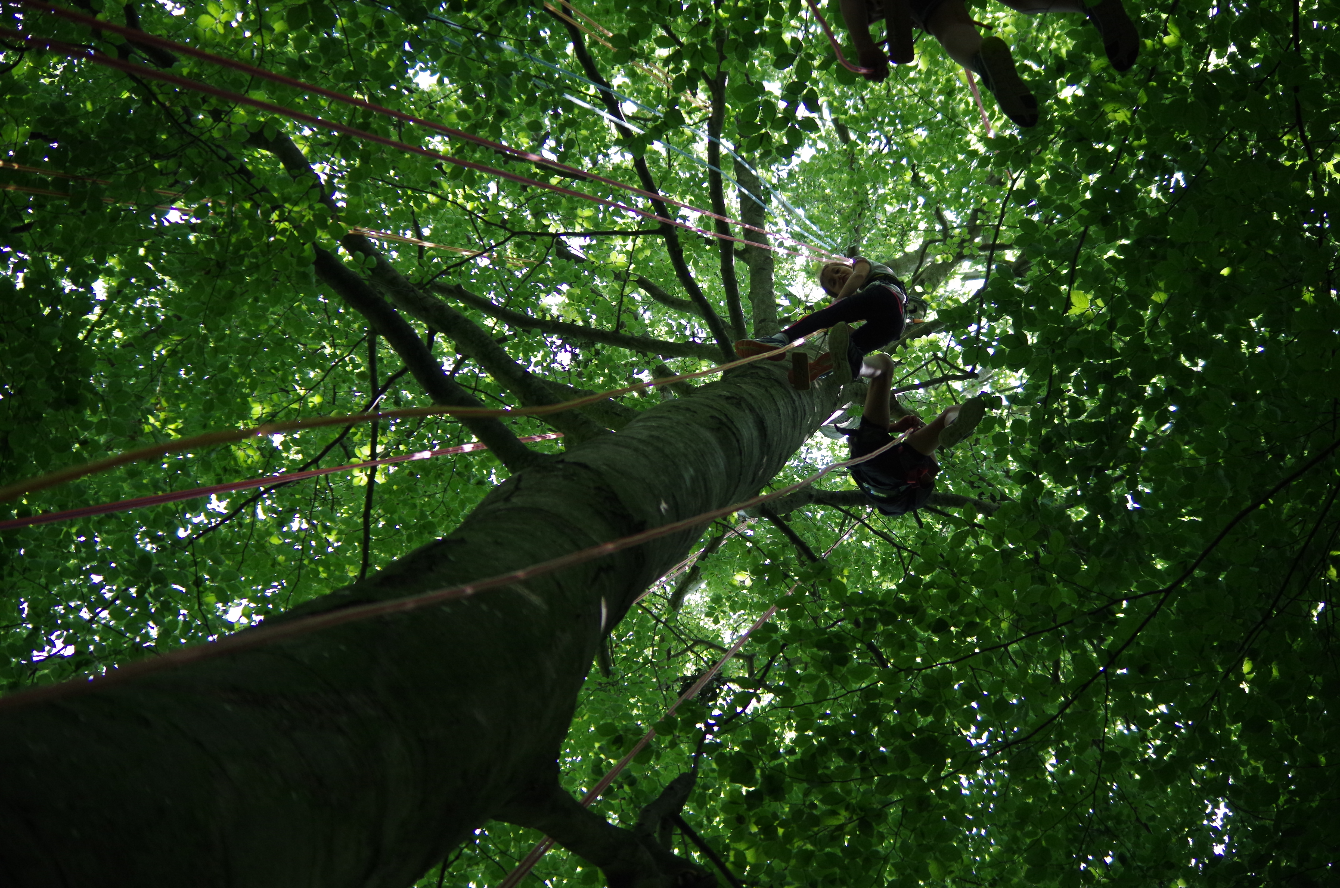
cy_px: 444
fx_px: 2786
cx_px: 670
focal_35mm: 75
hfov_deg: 27.0
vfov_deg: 18.1
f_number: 4
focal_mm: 50
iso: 800
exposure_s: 1/400
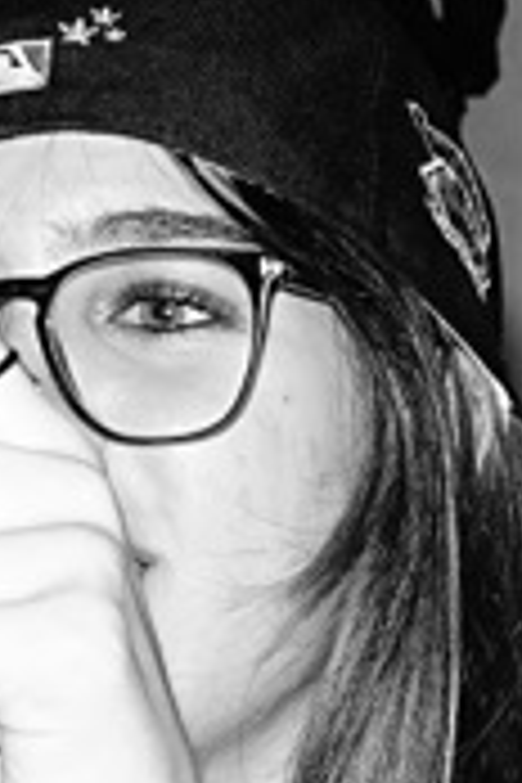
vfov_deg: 15.6
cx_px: 0
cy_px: 720
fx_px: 2829
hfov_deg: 10.5
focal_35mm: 130
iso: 800
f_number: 5.6
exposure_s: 1/100
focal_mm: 21
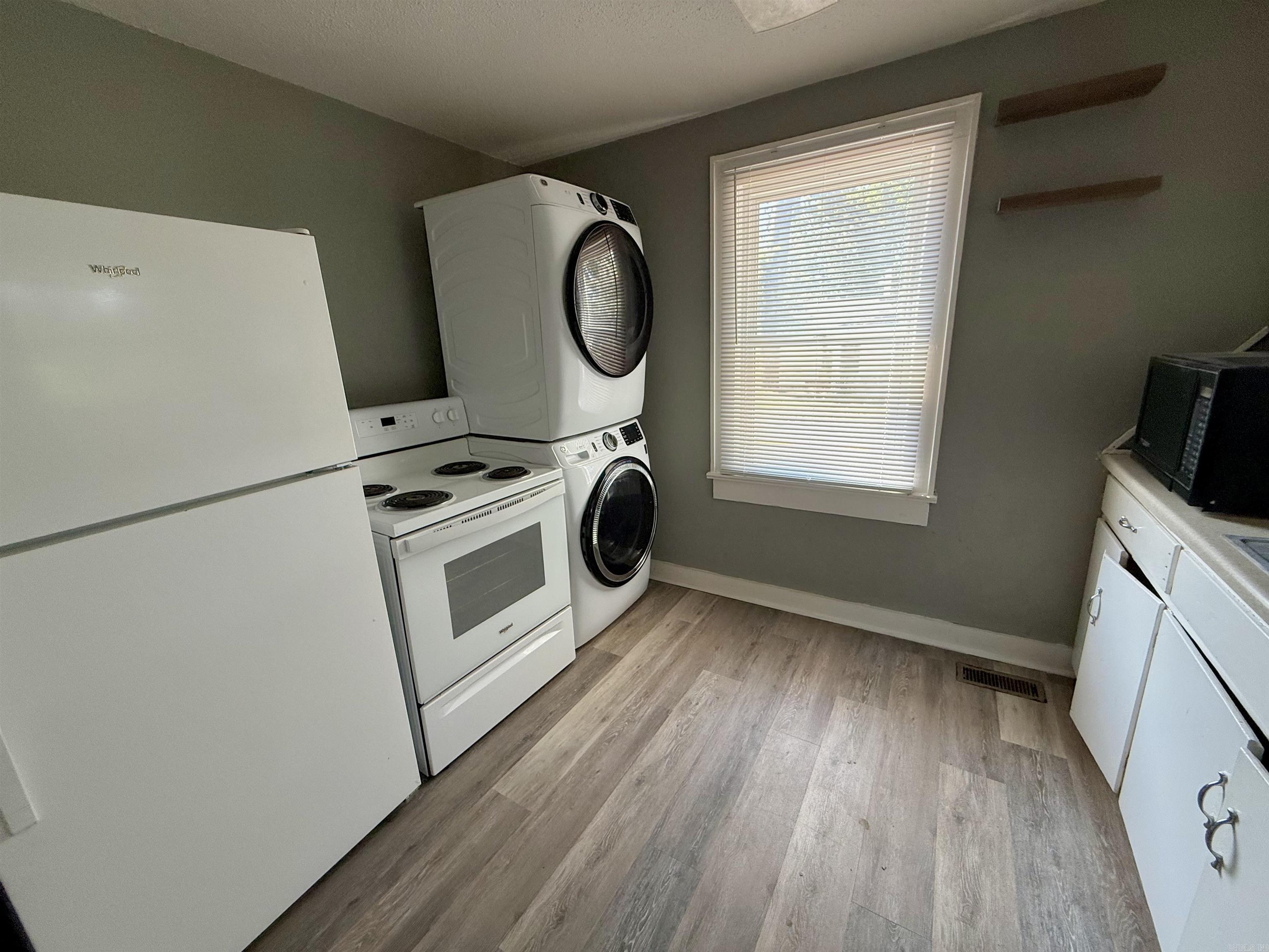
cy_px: 476
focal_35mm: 14
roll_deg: +1.7
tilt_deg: -14.7
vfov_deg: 85.7
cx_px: 634
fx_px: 513
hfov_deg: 102.1
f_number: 2.2
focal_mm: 2.22
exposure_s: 1/99
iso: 125
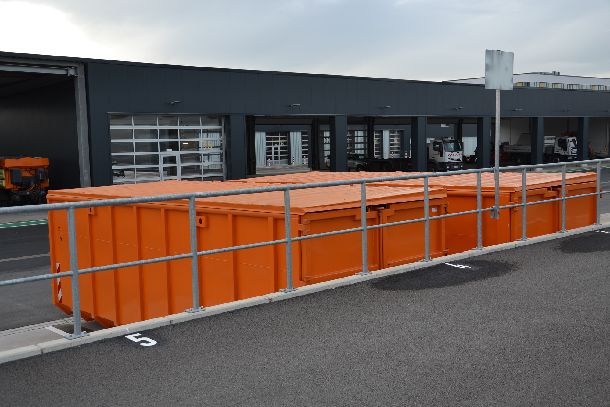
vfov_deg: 34.2
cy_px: 204
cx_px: 305
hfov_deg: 49.6
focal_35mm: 39
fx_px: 661
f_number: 5.6
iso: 100
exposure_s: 1/125
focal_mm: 26
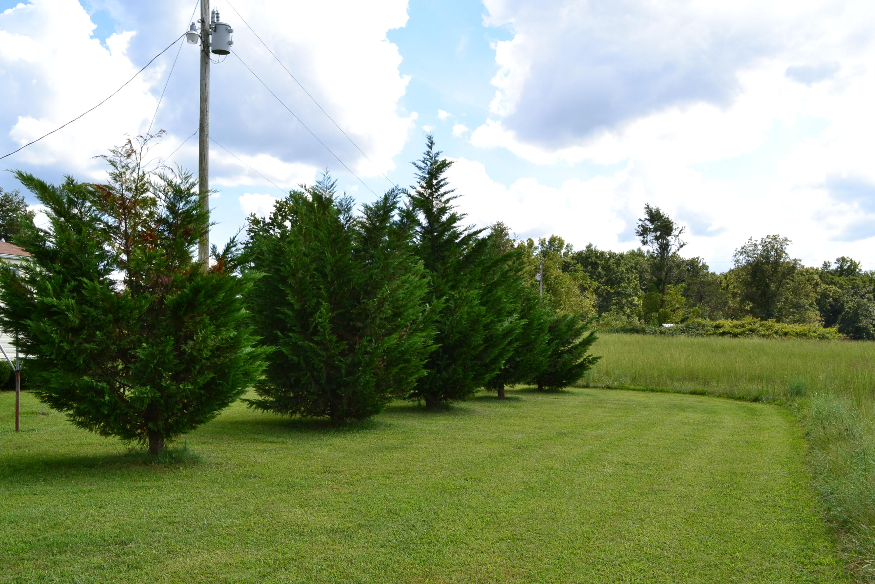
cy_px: 292
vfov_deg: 40.0
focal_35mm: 33
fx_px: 802
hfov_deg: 57.2
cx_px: 438
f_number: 11
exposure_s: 1/320
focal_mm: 22
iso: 400
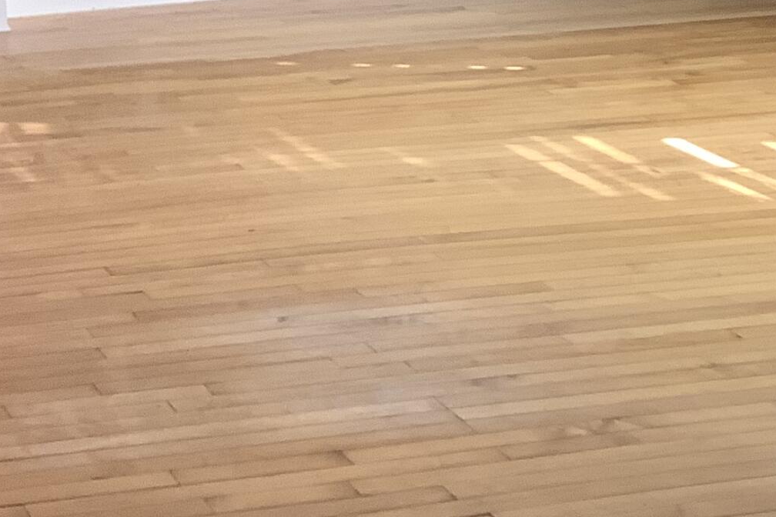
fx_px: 2069
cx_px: -118
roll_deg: +1.5
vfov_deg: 13.7
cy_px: -144
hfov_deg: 20.1
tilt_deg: -6.1
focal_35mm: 96
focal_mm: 3.3
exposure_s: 1/60
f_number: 2.4
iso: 100
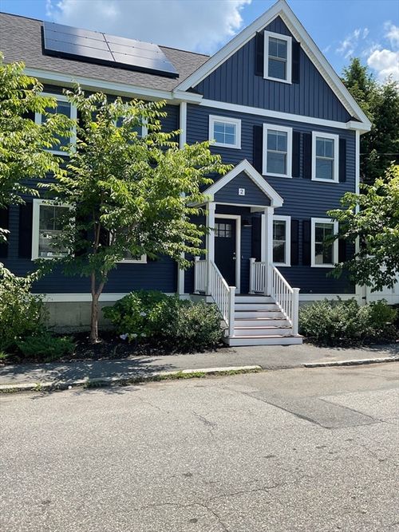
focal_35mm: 29
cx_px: 200
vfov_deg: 61.7
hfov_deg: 48.2
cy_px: 266
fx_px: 446
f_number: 1.8
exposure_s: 1/1250
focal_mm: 3
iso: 16
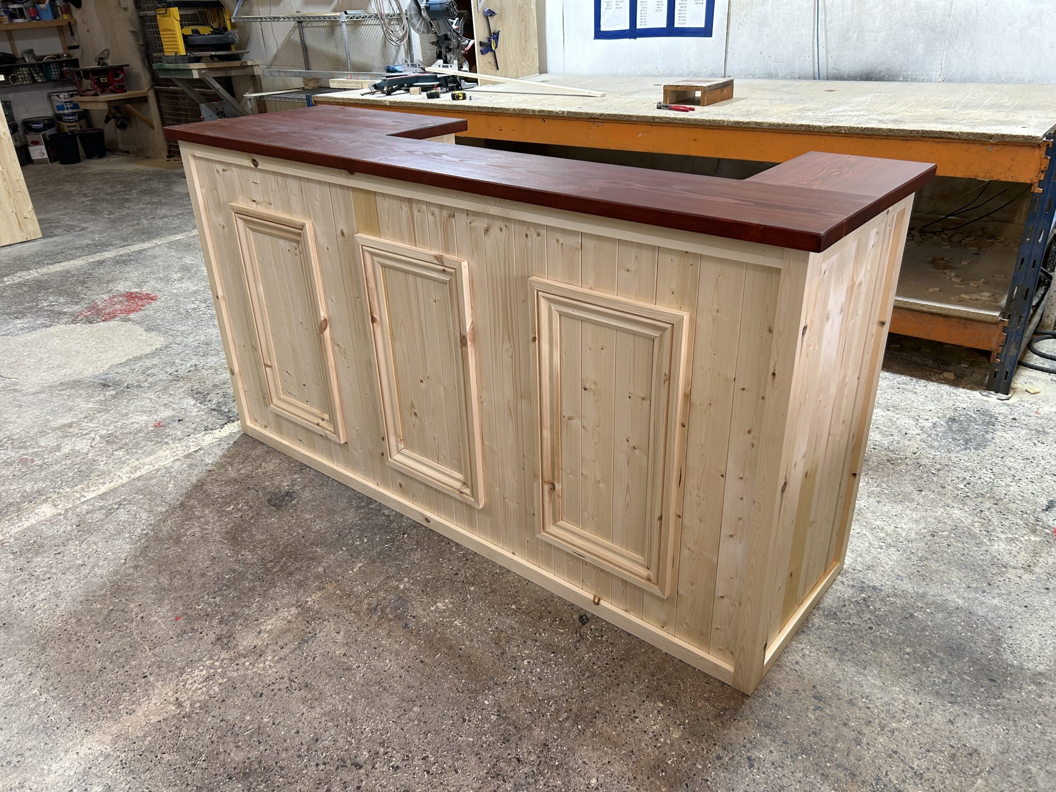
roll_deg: +2.7
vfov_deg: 53.1
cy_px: 396
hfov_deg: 67.3
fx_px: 793
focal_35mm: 26
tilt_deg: -26.1
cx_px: 528
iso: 64
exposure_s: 1/100
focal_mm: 5.7
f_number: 1.5
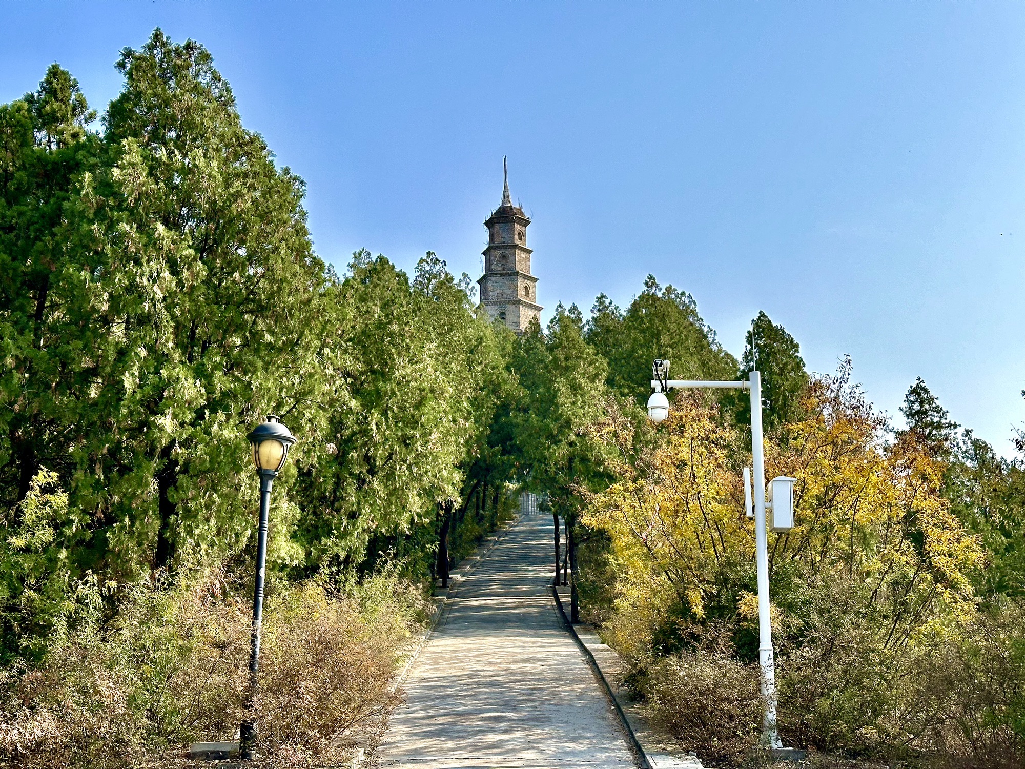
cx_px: 512
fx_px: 1421
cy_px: 384
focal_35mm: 48
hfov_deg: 39.7
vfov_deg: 30.3
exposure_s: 1/4367
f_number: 1.78
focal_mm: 6.86
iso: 64
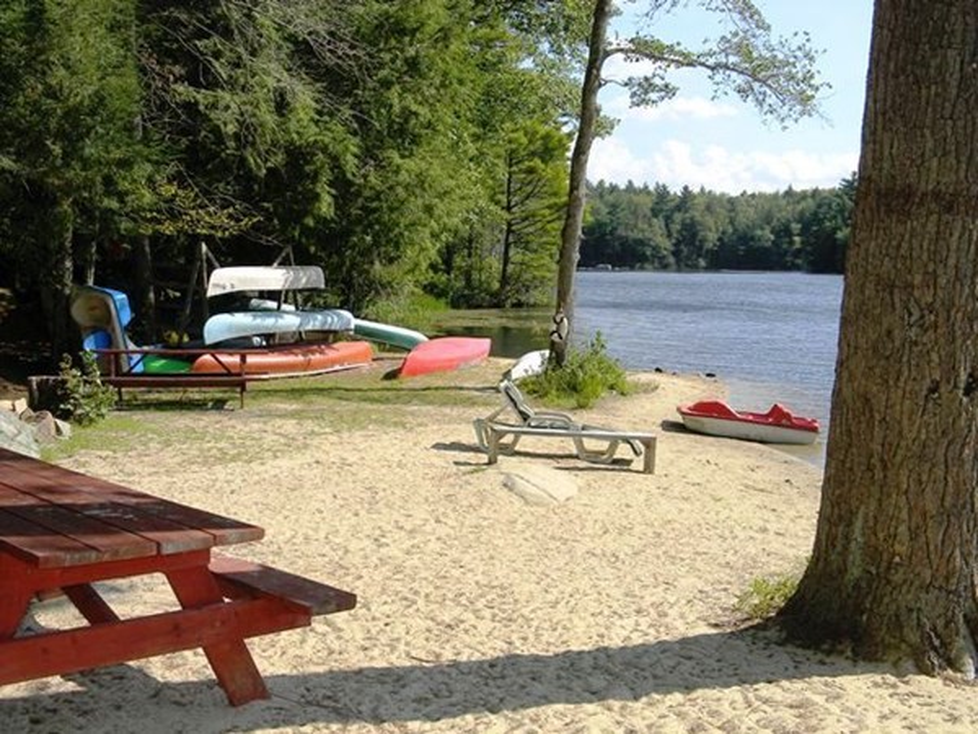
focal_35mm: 41
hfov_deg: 45.8
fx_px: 1158
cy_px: 367
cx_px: 489
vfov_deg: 35.1
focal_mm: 7.3
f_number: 3.8
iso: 112
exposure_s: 1/813
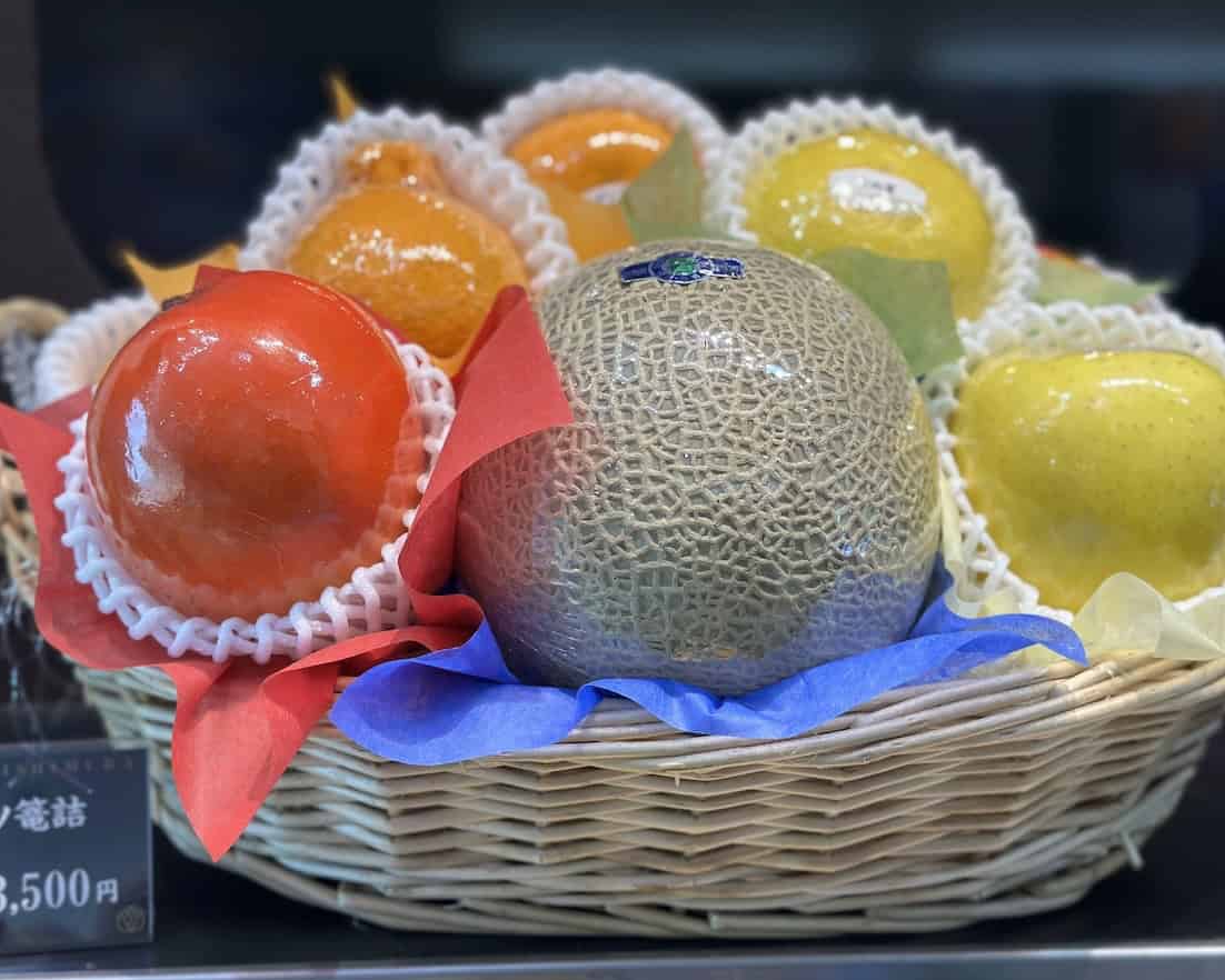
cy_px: 491
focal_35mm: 51
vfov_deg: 29.7
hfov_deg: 36.6
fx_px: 1849
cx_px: 630
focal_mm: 6.9
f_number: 1.8
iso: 64
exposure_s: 1/106
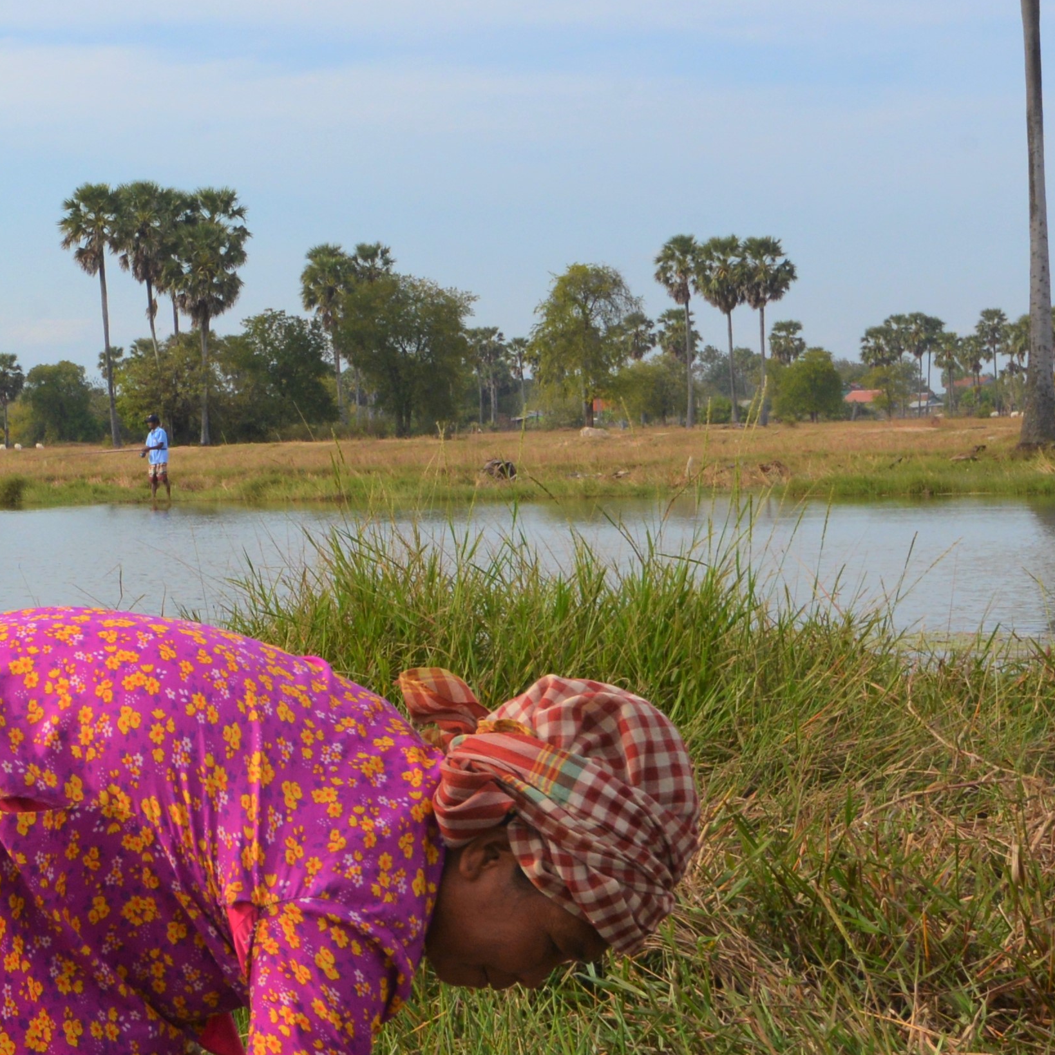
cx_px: -589
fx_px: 3379
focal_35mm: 98
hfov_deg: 16.1
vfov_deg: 17.7
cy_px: 447
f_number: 13
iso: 800
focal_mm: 35
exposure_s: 1/640
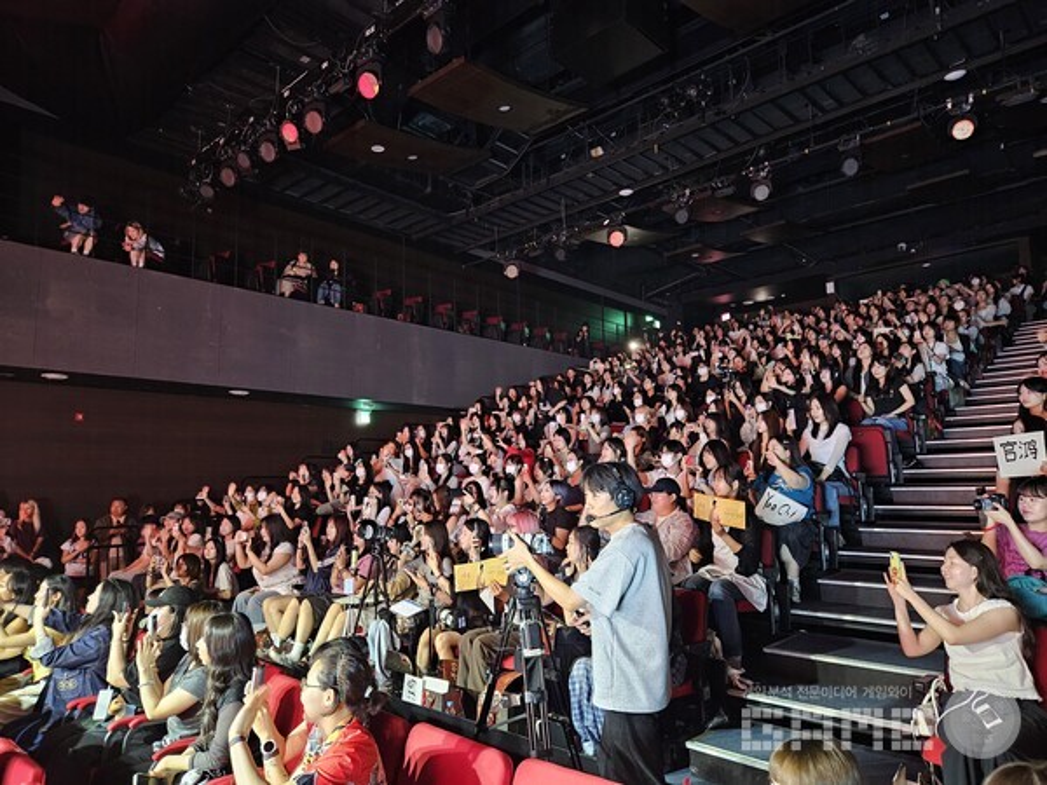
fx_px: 696
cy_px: 392
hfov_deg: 73.9
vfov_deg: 58.9
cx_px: 524
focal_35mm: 23
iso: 1000
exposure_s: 1/24
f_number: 1.8
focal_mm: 5.4
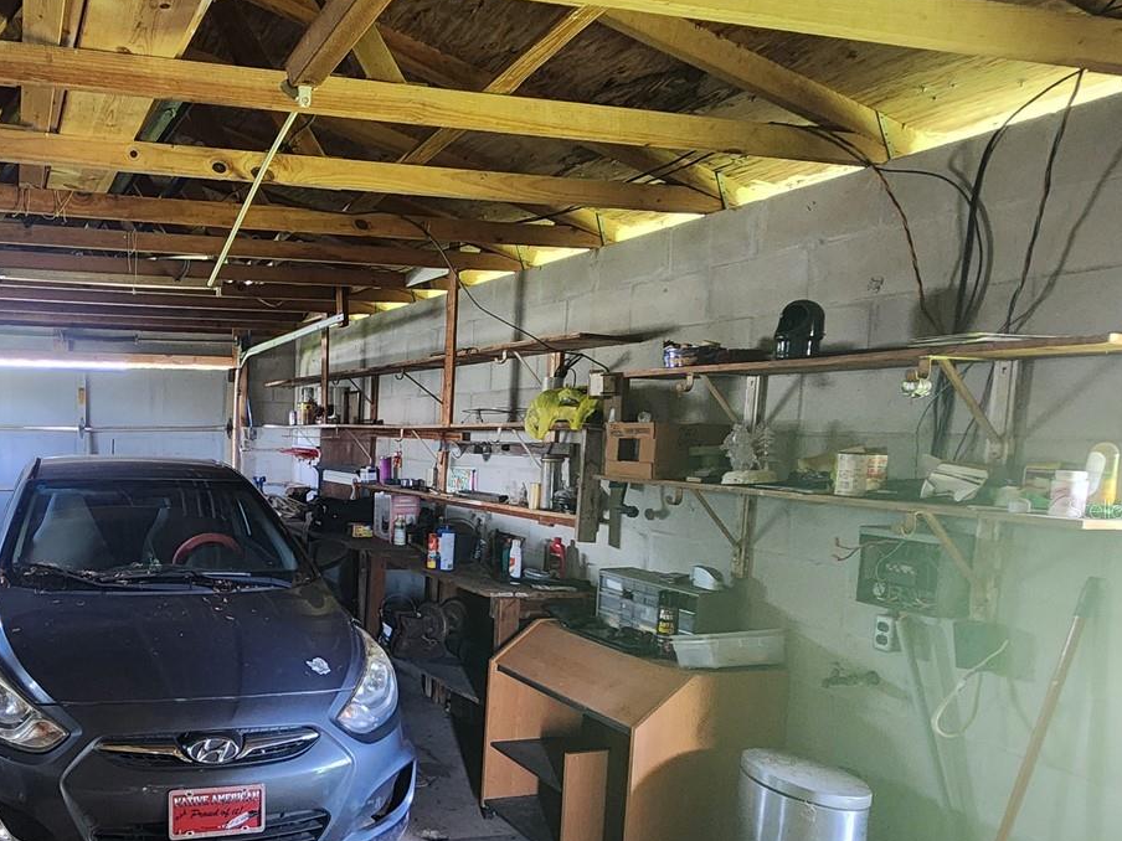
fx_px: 745
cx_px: 192
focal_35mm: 23
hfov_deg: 65.7
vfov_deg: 58.4
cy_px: 509
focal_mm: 2.2
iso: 500
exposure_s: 1/30
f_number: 2.2
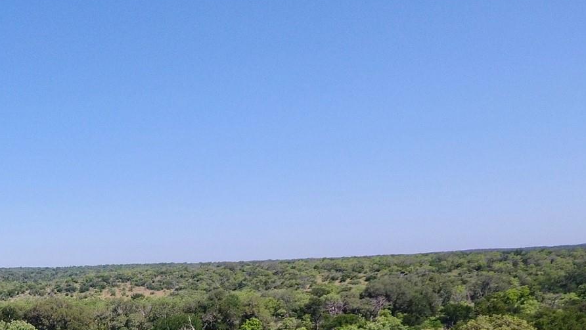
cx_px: -58
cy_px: 475
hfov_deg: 35.4
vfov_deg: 20.9
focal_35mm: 50
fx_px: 777
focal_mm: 3.61
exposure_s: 1/781
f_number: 2.8
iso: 100
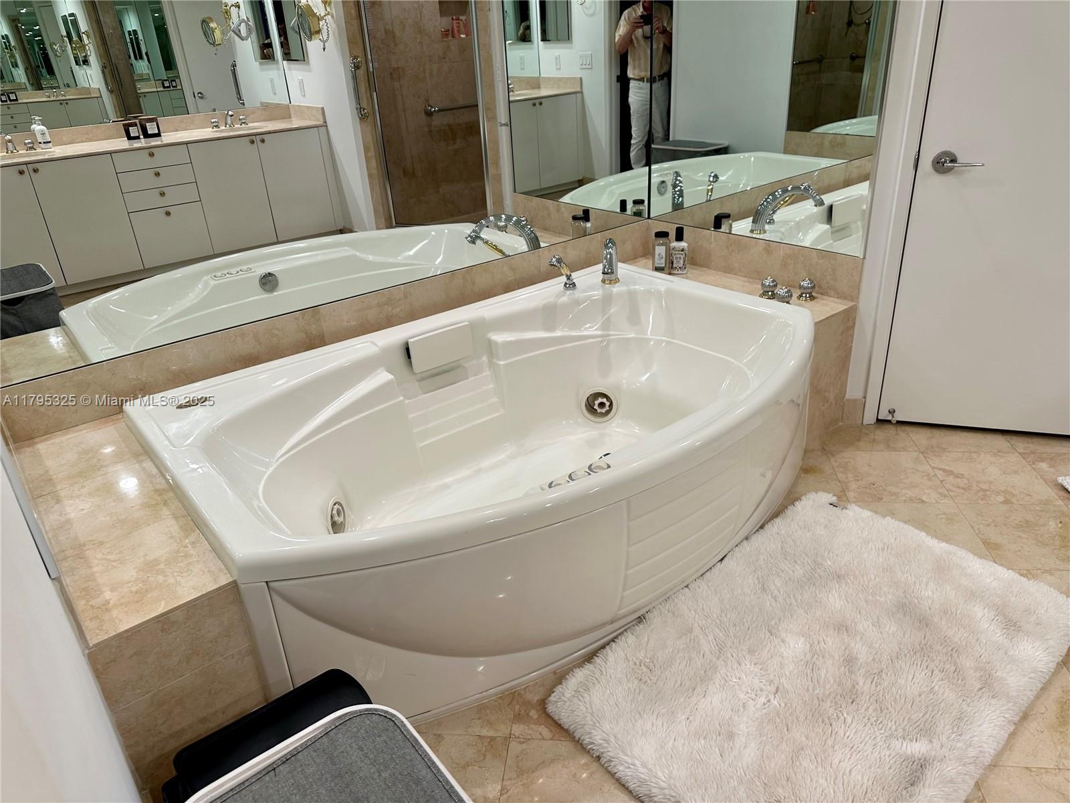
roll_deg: +3.3
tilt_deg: -26.5
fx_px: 742
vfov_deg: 56.8
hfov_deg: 71.6
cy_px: 402
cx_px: 535
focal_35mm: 24
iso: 64
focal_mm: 6.86
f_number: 1.78
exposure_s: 1/120
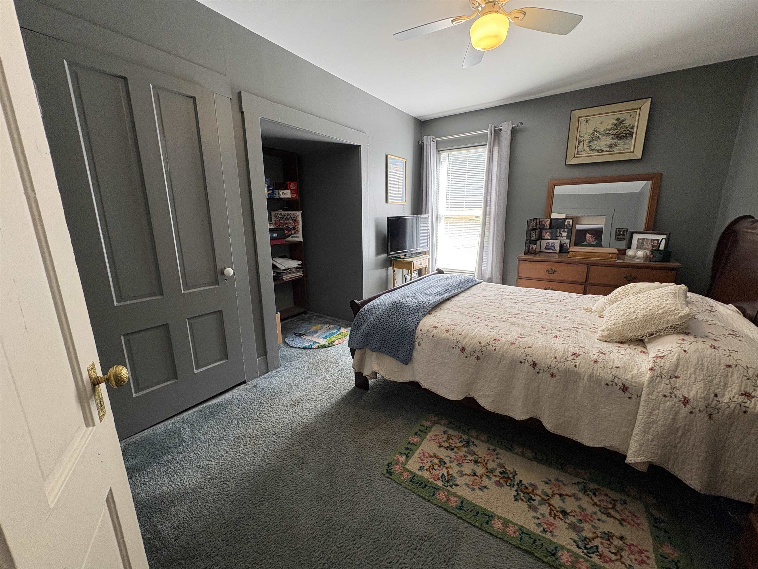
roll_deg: +0.2
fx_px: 307
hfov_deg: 102.1
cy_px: 284
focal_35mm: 14
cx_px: 379
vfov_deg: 85.7
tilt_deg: -12.6
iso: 125
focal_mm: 2.22
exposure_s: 1/120
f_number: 2.2
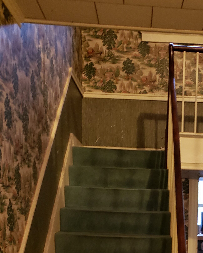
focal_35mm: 63
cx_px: 184
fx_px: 473
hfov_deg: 23.5
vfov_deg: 28.2
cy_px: 252
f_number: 1.5
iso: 400
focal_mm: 4.3
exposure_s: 1/10
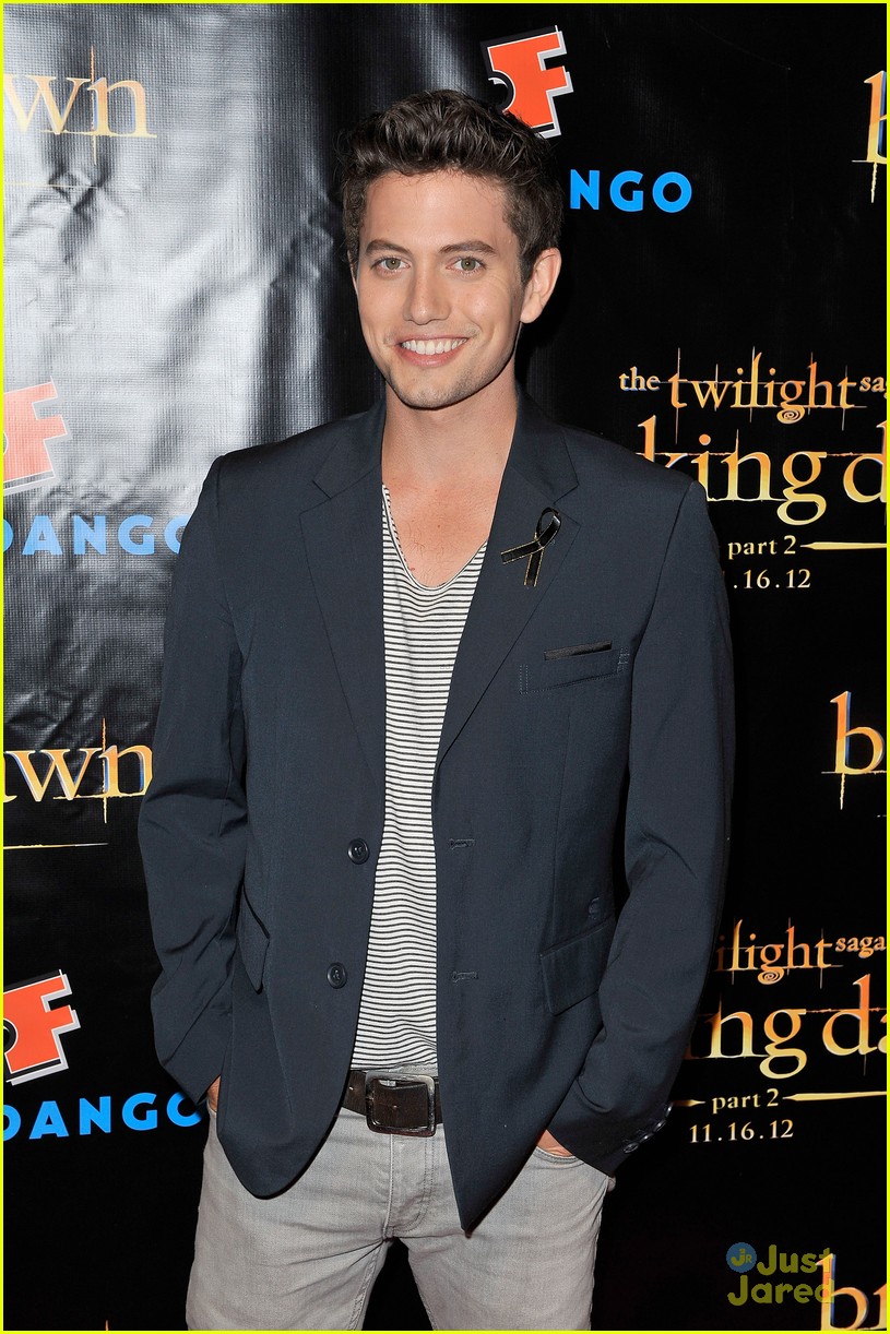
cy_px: 667
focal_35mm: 56
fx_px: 2076
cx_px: 445
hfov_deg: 24.2
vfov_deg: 35.6
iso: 500
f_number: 7.1
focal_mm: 56
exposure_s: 1/200
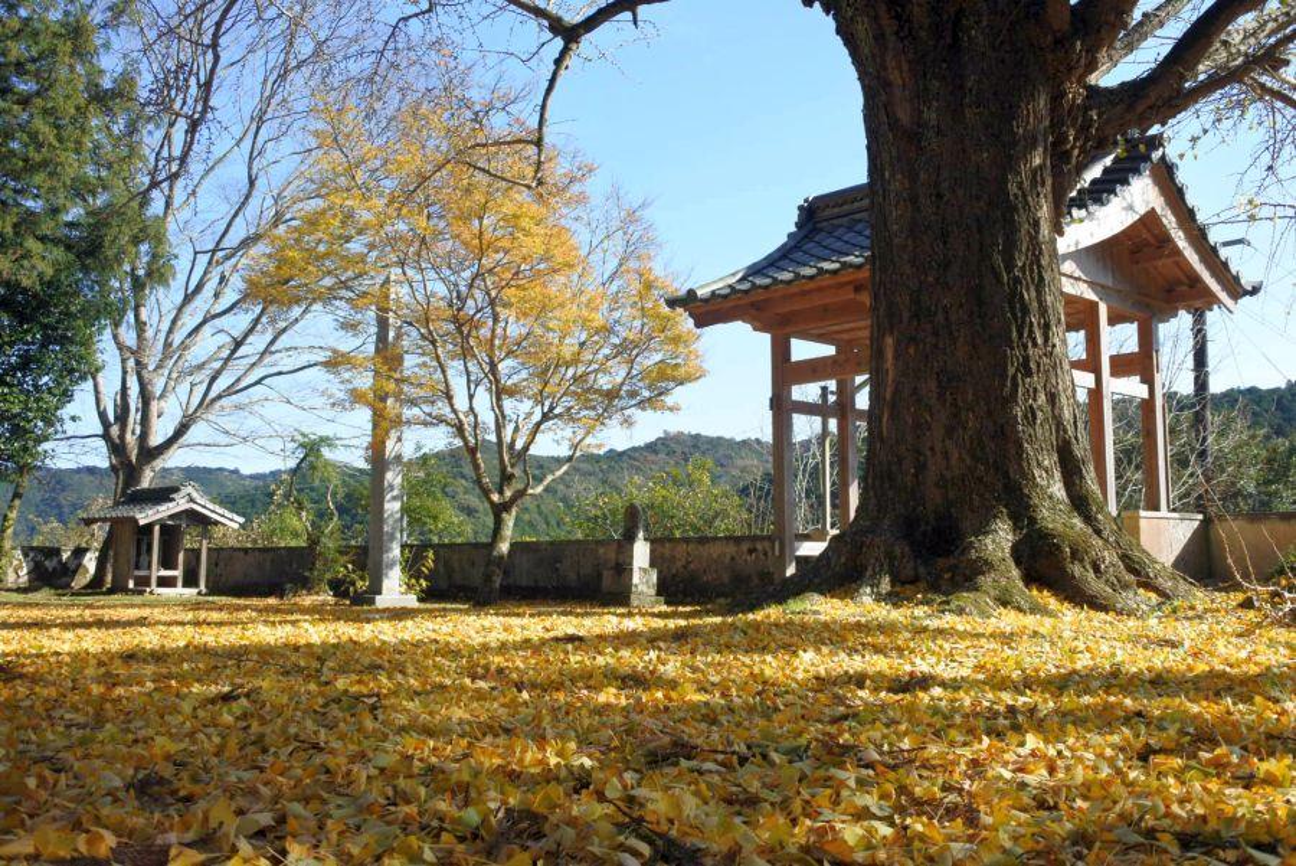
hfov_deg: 55.8
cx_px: 648
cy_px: 433
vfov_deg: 38.9
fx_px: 1225
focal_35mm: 34
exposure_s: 1/640
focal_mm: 12.8
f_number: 4
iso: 160
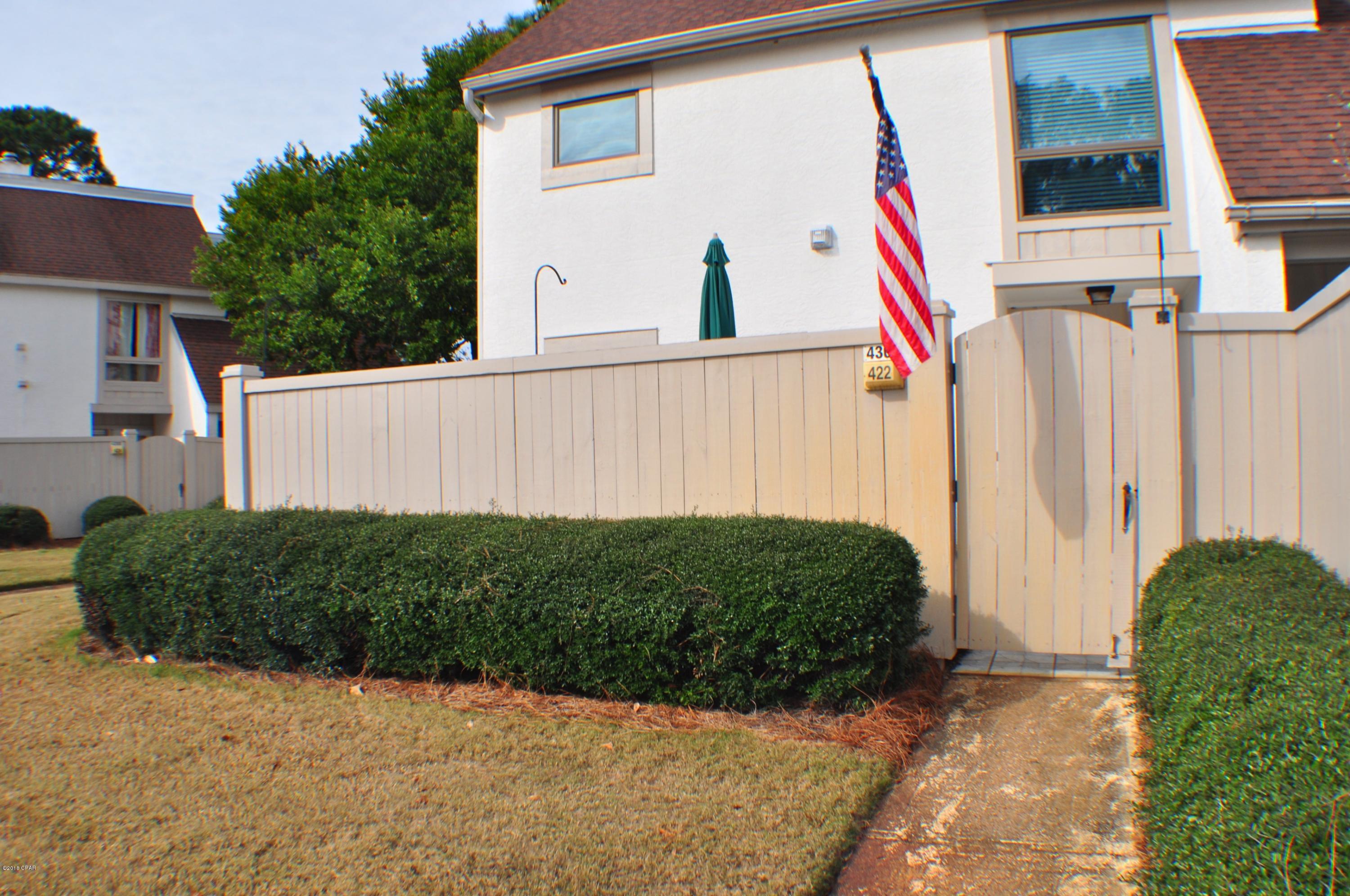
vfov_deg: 39.9
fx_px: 1236
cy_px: 448
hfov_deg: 57.3
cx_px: 675
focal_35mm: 33
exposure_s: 1/200
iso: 200
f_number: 13
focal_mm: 22
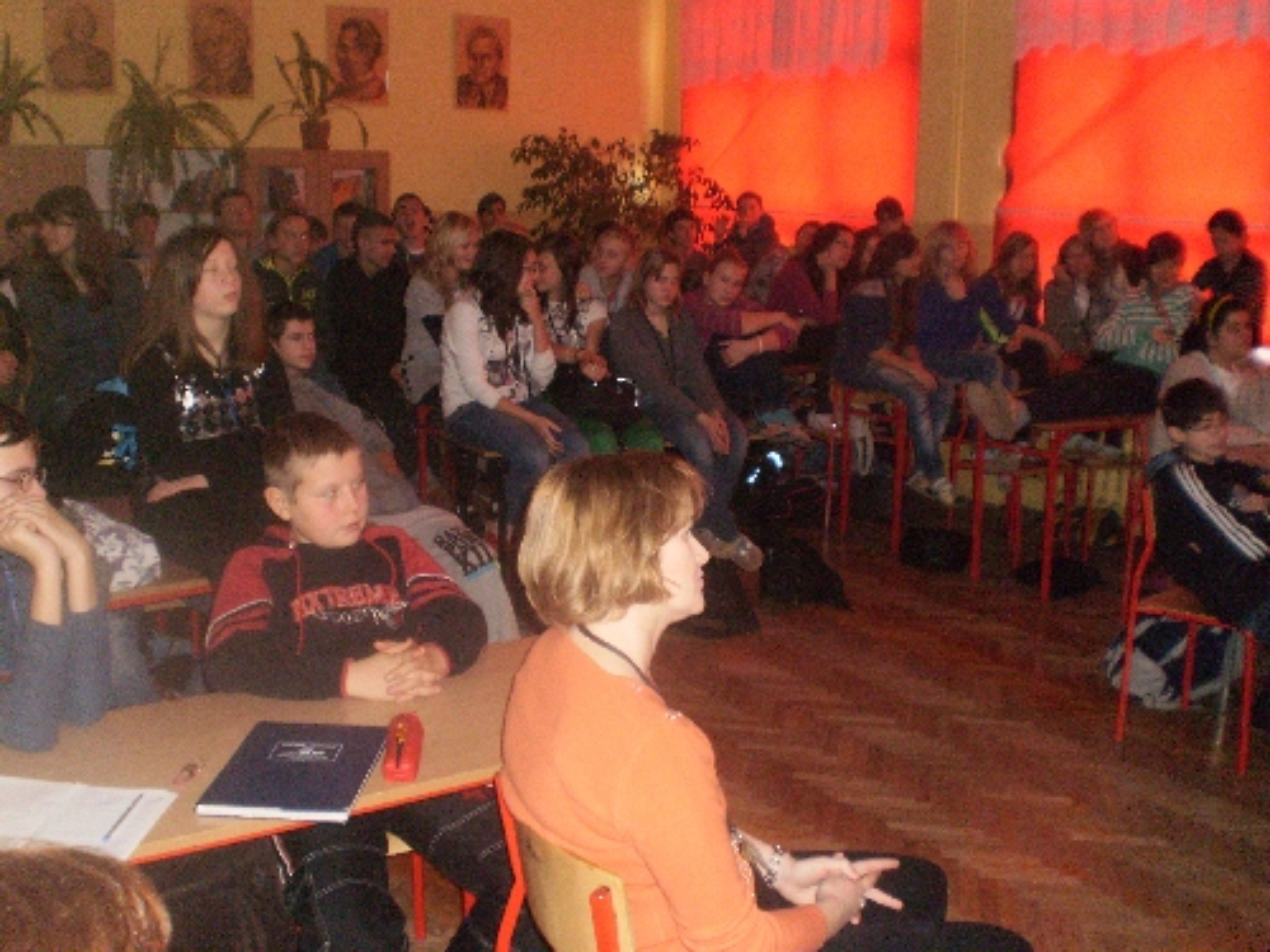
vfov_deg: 39.7
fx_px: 1321
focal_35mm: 36
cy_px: 476
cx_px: 635
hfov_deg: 51.4
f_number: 3.1
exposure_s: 1/30
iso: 400
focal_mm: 6.3
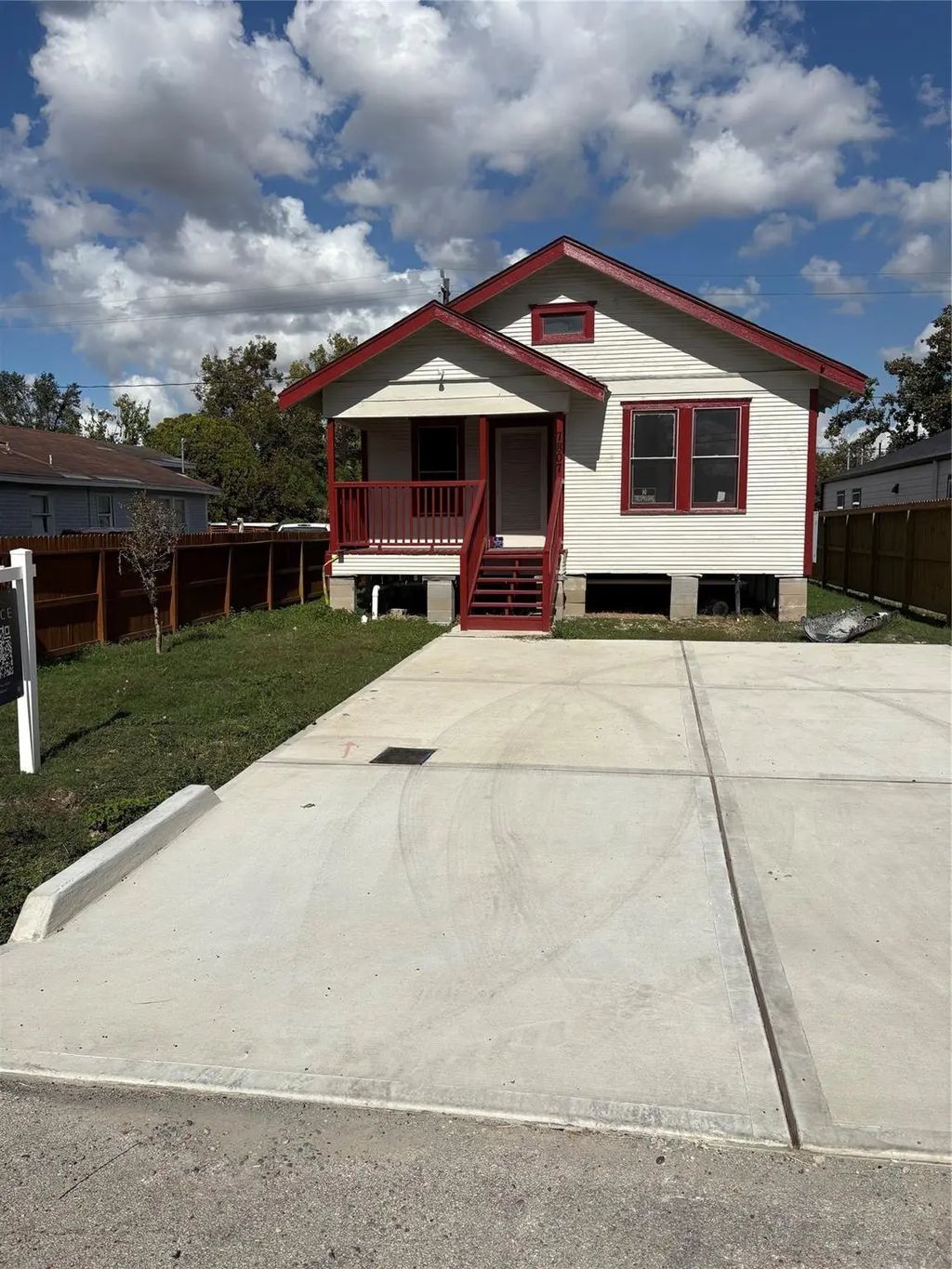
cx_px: 476
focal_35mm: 26
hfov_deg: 53.1
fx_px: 953
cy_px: 634
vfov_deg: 67.3
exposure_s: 1/10101
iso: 50
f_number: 1.6
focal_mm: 5.96
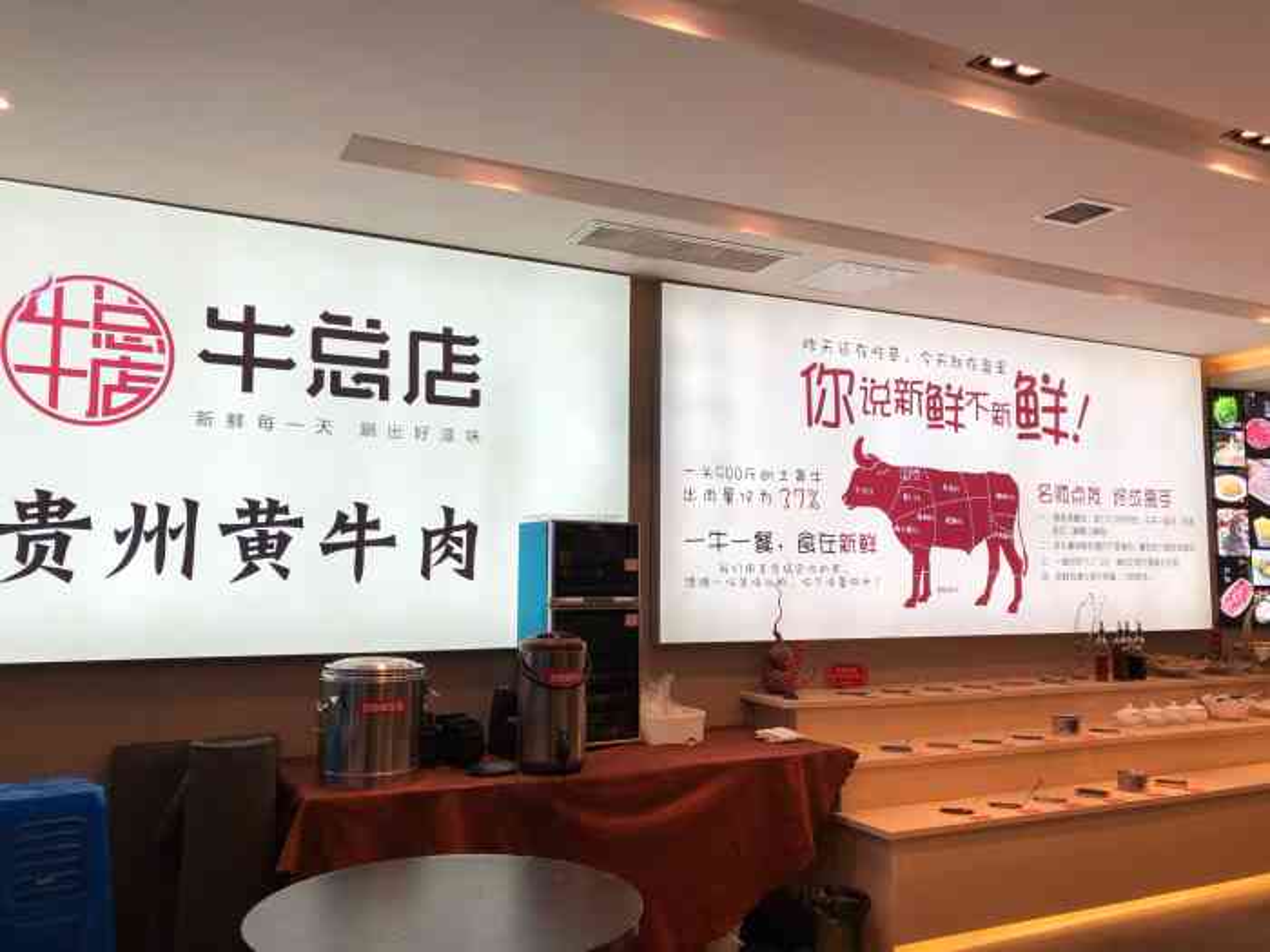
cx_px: 635
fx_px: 1027
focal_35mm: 28
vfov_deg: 49.7
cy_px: 476
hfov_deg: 63.4
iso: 20
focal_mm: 4
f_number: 1.8
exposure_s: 1/206
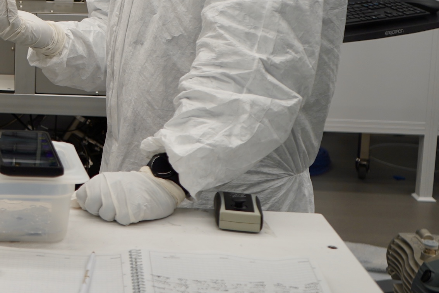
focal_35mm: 82
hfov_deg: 22.6
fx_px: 1000
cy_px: -21
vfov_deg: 16.2
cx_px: -100
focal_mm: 31
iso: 200
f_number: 4
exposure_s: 1/160
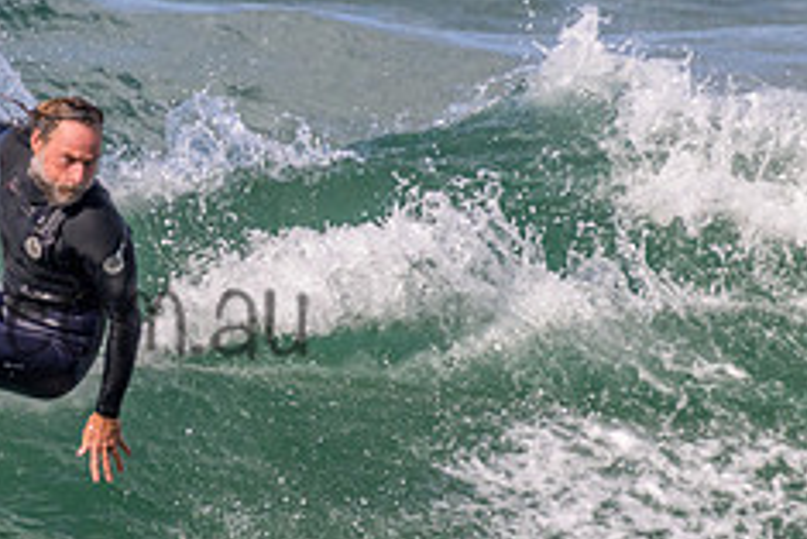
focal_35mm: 1978
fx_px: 44366
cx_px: -55
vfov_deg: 0.7
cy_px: 276
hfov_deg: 1.0
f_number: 11
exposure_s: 1/2000
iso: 1600
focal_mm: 800
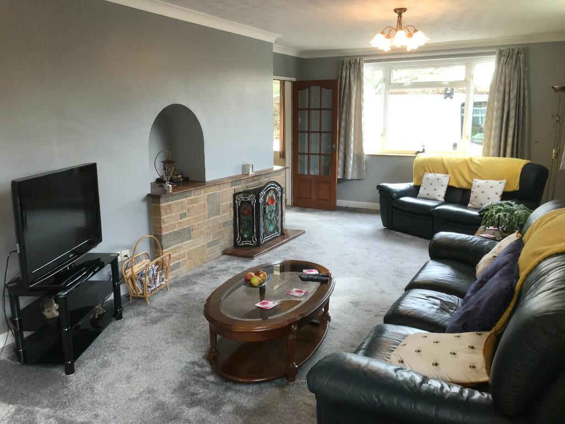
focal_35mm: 28
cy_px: 212
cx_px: 282
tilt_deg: -10.9
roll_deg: +0.7
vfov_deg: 49.7
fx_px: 457
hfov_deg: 63.4
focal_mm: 3.99
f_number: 1.8
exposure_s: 1/50
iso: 32
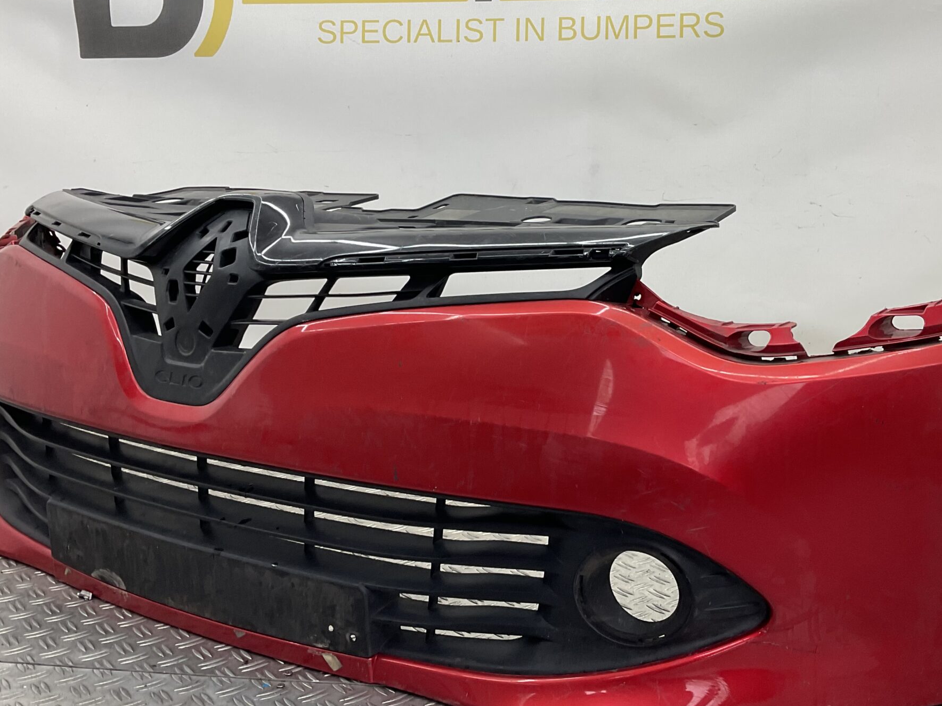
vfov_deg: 34.3
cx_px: 545
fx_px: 1143
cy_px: 342
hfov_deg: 44.6
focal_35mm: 42
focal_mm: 3
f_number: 1.8
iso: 32
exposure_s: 1/120
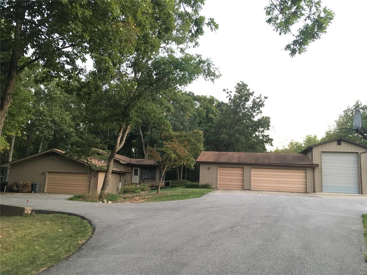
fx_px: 307
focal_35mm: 29
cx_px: 184
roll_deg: -2.5
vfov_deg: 48.2
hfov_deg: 61.7
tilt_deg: +8.4
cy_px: 138
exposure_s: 1/30
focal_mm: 4.15
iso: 200
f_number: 2.2
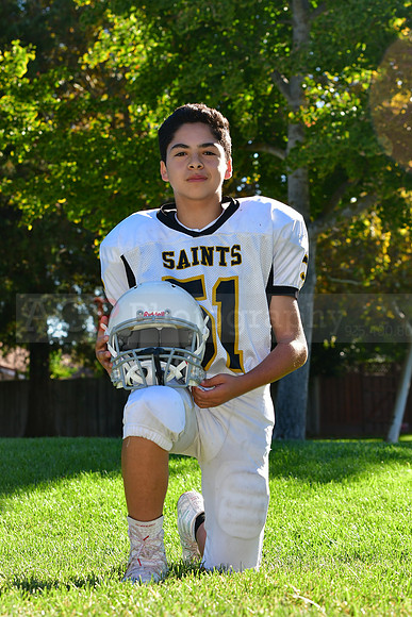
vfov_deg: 19.5
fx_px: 1801
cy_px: 308
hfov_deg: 13.0
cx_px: 206
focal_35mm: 105
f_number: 6.3
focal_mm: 70
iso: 400
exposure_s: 1/500
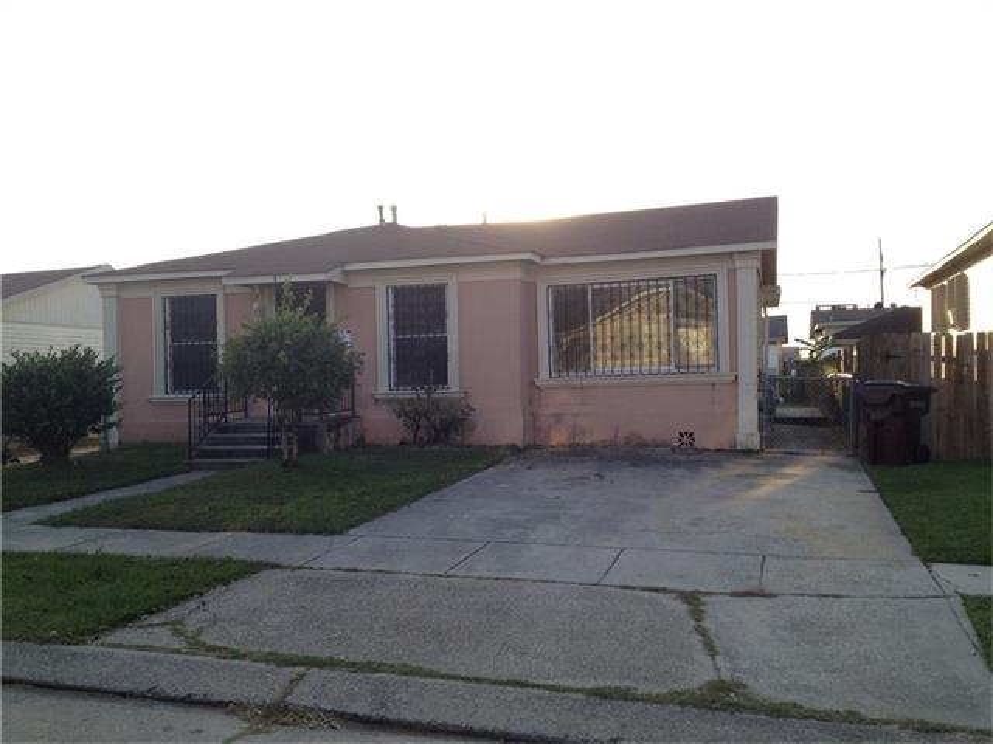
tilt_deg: -2.3
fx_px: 1004
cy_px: 372
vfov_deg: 40.7
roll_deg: +0.3
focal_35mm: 35
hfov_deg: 52.6
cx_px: 496
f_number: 2.4
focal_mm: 4.28
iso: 50
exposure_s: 1/468
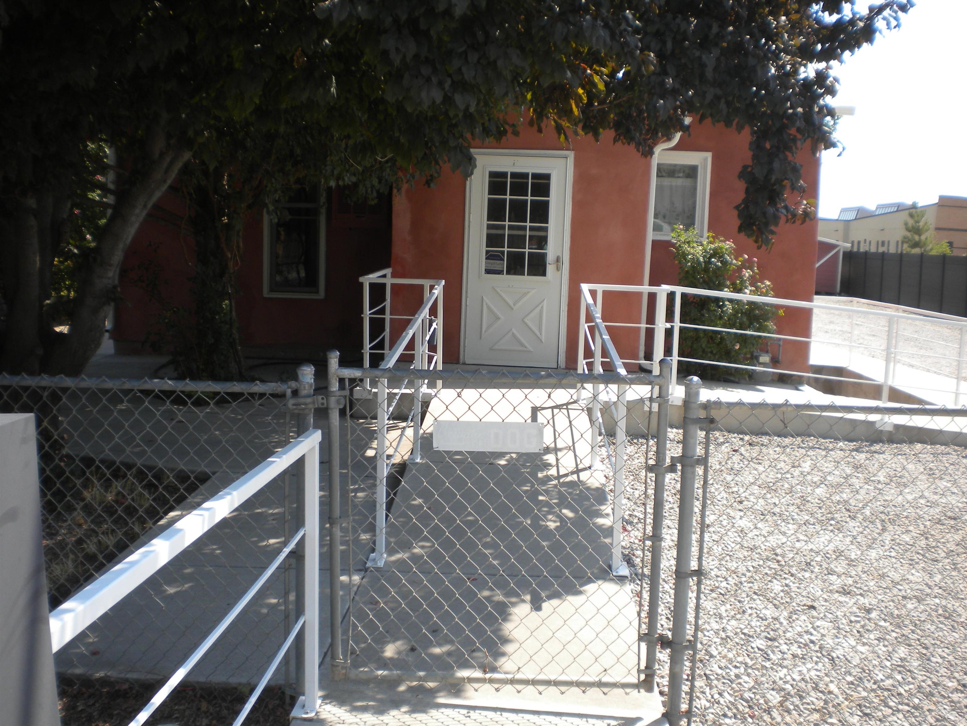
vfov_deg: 40.7
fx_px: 978
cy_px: 363
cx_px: 484
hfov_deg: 52.6
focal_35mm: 35
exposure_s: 1/282
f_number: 4.6
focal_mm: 6.3
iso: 80
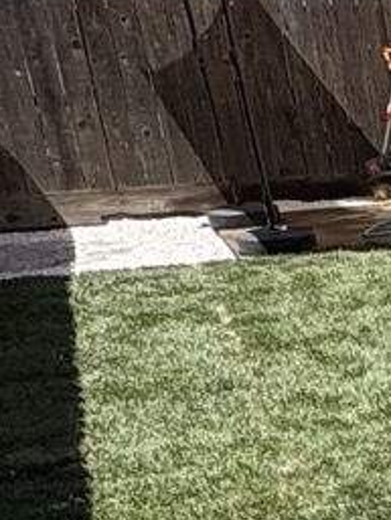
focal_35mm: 98
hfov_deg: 11.8
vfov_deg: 19.0
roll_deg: +1.0
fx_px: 1475
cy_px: 603
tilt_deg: -23.2
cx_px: 979
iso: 50
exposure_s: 1/1536
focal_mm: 2.22
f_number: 2.2
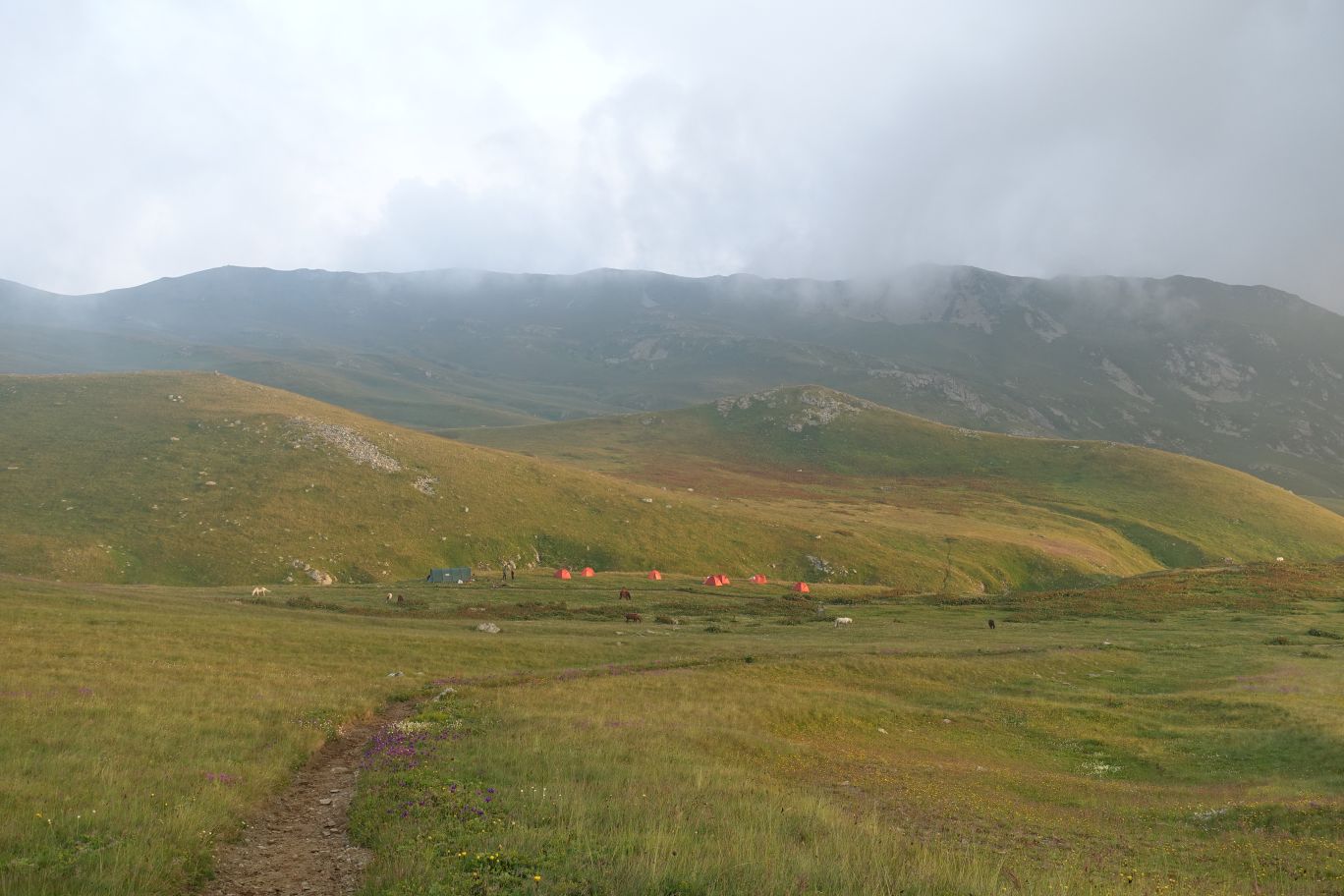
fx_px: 1456
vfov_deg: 34.2
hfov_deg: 49.6
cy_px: 448
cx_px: 672
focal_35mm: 39
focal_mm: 14.3
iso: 125
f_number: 3.5
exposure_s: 1/80
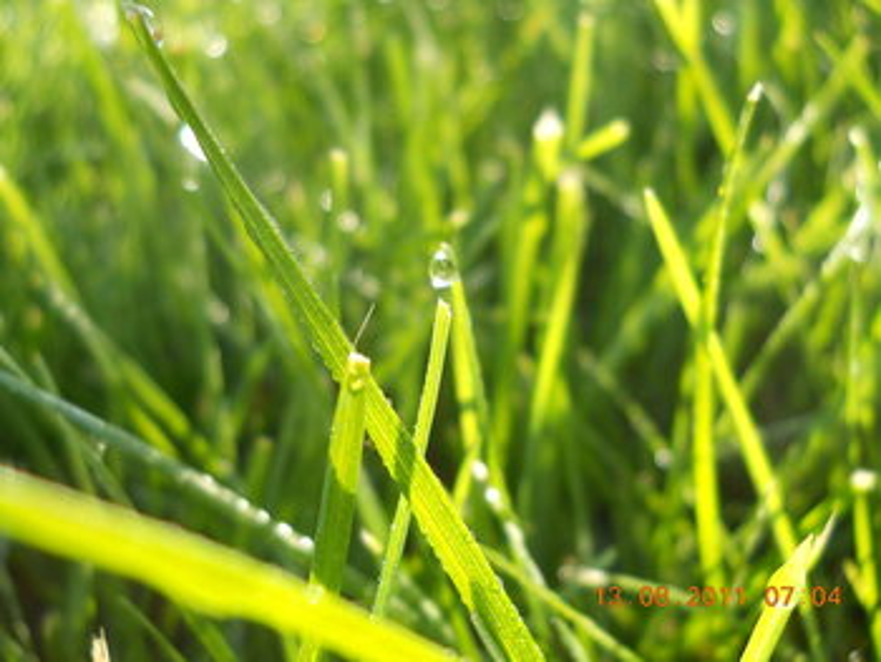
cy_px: 331
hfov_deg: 45.7
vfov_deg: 35.2
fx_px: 1044
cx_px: 440
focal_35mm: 41
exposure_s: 1/125
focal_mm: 6.72
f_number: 3.1
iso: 80
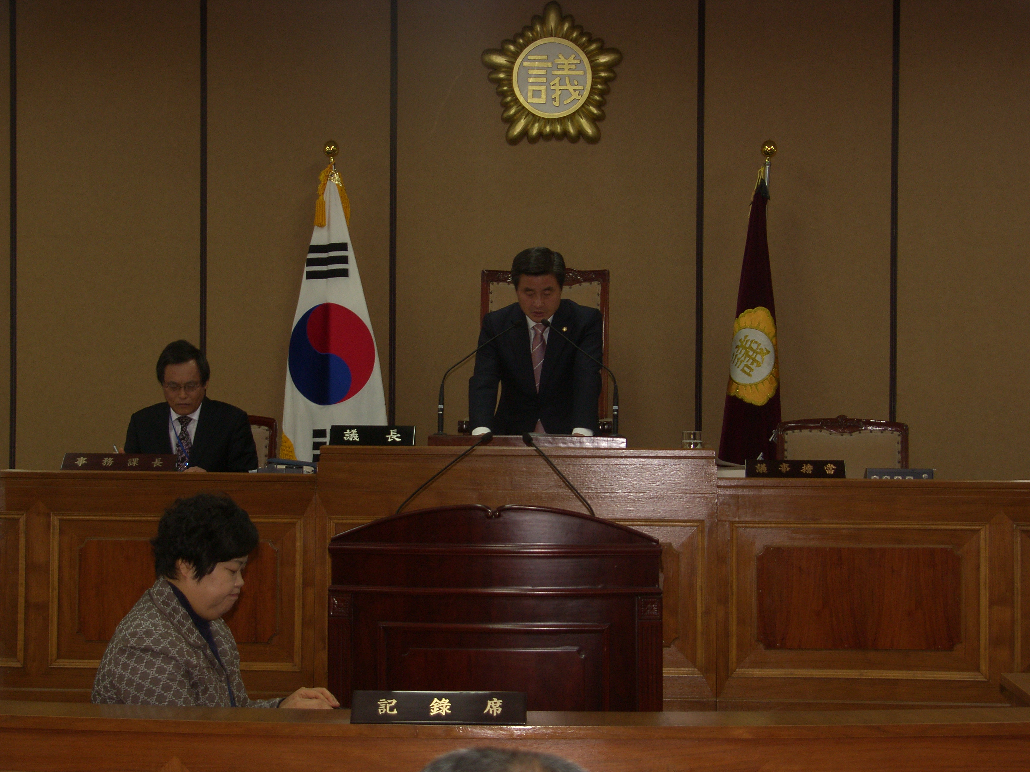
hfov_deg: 27.8
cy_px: 386
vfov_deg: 21.0
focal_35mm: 70
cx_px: 515
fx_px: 2083
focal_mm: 18
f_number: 3.2
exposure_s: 1/60
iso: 100
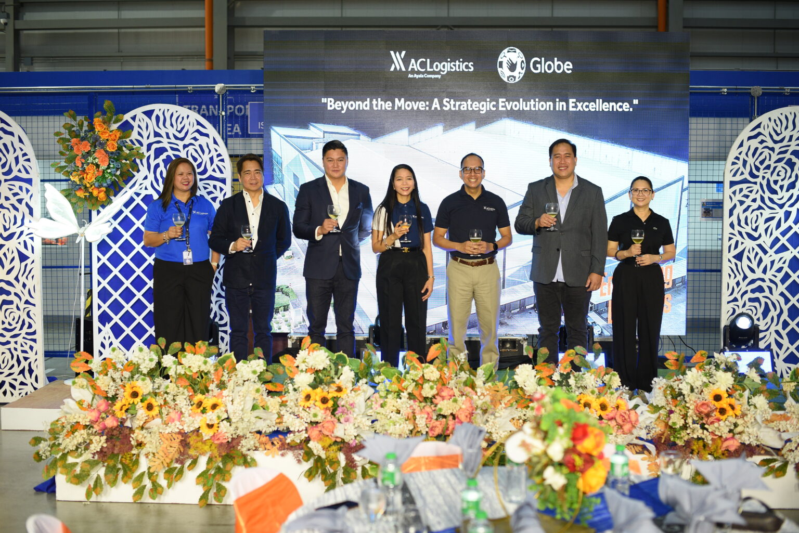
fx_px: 1110
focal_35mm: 50
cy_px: 266
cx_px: 400
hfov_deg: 39.6
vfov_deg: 27.0
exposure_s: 1/125
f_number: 2.8
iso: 640
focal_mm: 50
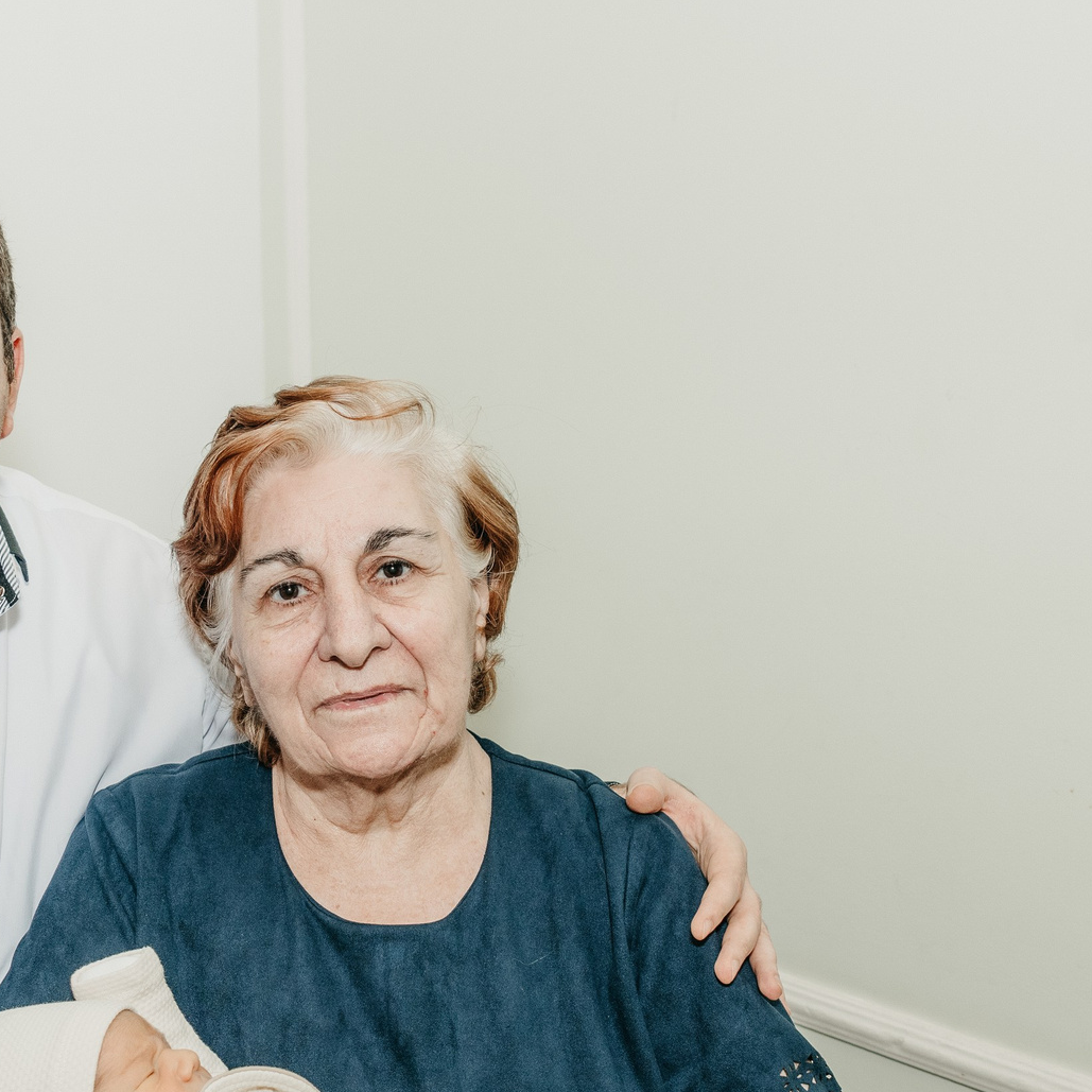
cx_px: 368
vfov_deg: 31.5
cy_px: 675
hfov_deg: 31.4
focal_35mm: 54
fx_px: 1927
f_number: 4.5
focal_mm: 24
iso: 320
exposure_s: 1/160
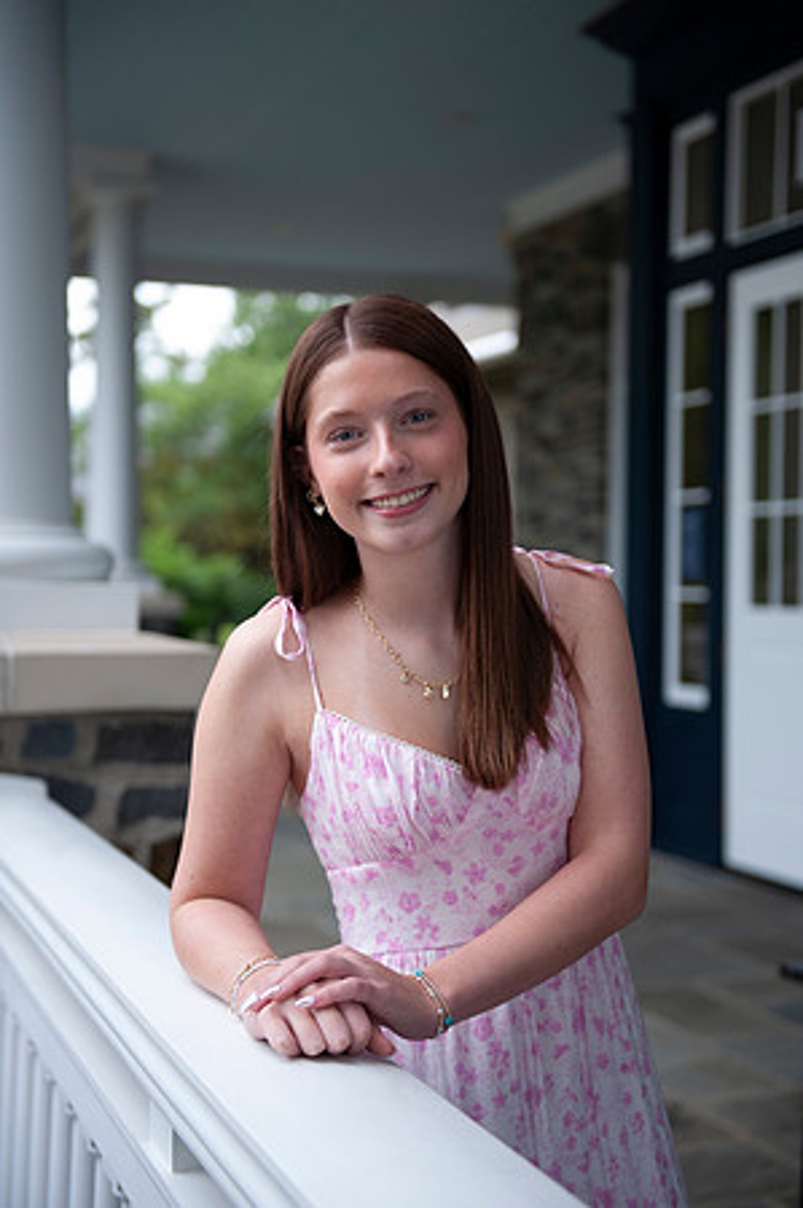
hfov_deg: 24.6
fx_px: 1844
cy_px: 604
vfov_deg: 36.3
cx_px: 402
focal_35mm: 55
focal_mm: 55
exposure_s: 1/125
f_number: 2.8
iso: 100
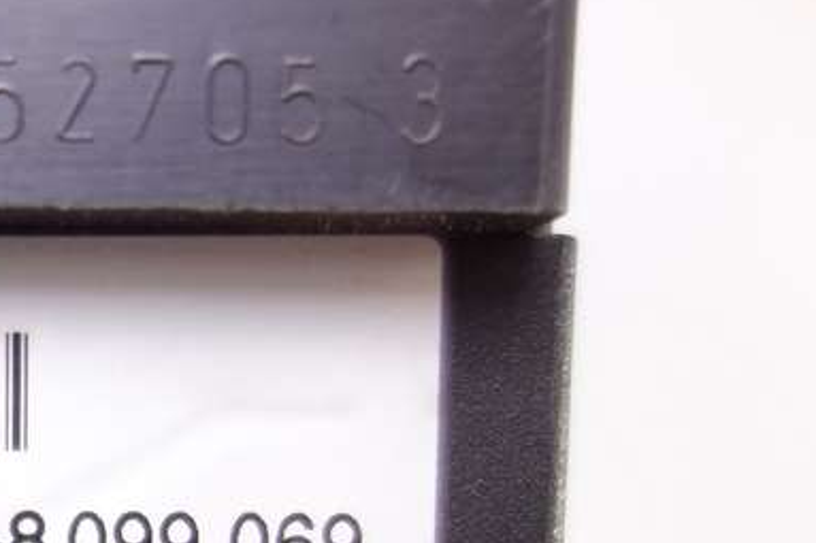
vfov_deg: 21.6
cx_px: -38
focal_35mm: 60
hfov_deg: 30.5
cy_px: 567
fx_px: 1359
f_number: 1.8
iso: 125
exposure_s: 1/80
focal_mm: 10.4
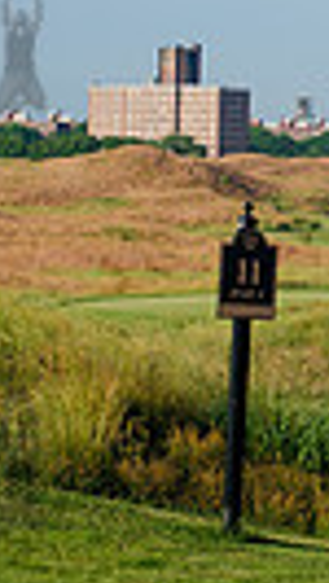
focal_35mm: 160
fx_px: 2477
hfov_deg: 7.4
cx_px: 583
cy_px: 248
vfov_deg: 13.4
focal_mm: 35
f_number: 4
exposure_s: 1/1000
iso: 100
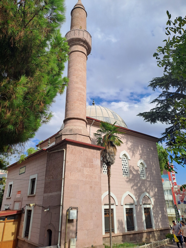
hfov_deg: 54.9
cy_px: 124
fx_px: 179
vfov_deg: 69.4
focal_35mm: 25
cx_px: 93
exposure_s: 1/1582
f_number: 1.8
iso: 32
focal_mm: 4.65
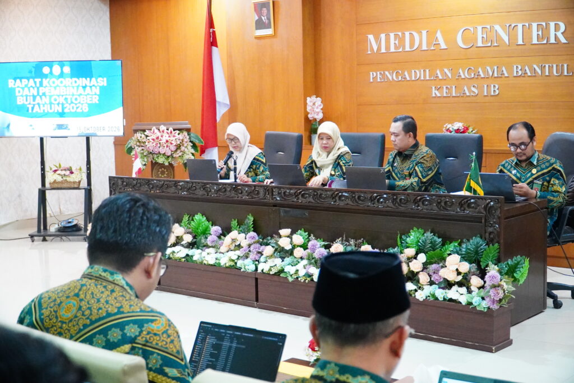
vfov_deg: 29.0
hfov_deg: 42.3
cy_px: 192
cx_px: 287
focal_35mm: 46
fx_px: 741
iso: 10000
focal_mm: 31
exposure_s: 1/125
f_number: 4
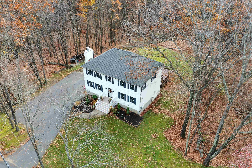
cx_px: 126
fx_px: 196
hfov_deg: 65.5
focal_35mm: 28
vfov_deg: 46.4
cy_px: 84
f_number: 4
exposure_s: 1/100
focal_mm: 10.26
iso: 100
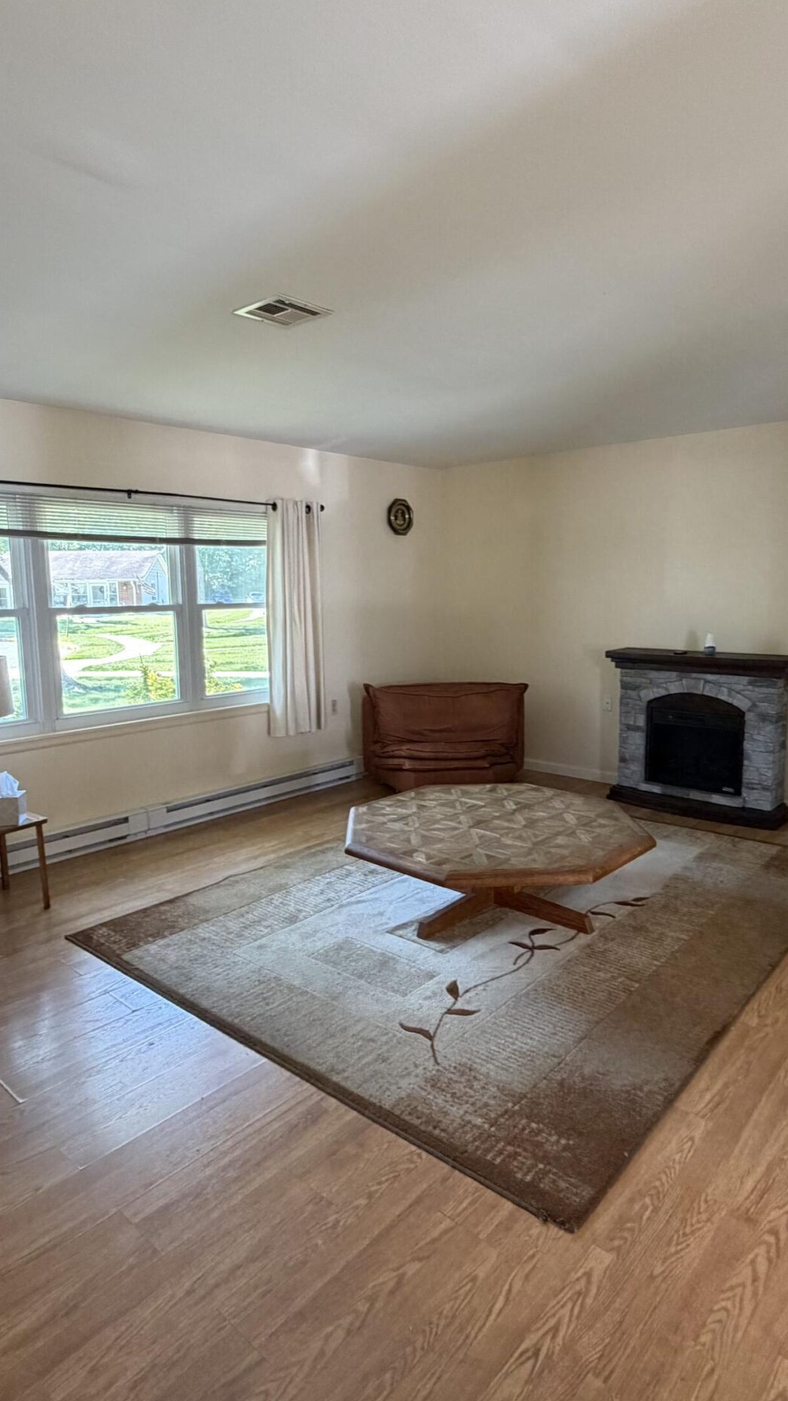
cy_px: 690
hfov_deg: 53.6
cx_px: 416
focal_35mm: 21
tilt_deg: -7.5
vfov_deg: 83.8
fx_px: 780
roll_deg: +0.6
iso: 320
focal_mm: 2.22
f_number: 2.2
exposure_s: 1/66
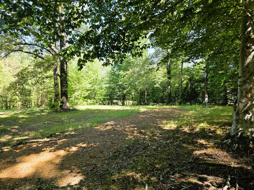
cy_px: 95
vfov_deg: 58.9
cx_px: 127
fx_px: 169
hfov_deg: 73.9
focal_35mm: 23
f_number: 1.7
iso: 50
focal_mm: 6.3
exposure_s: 1/359
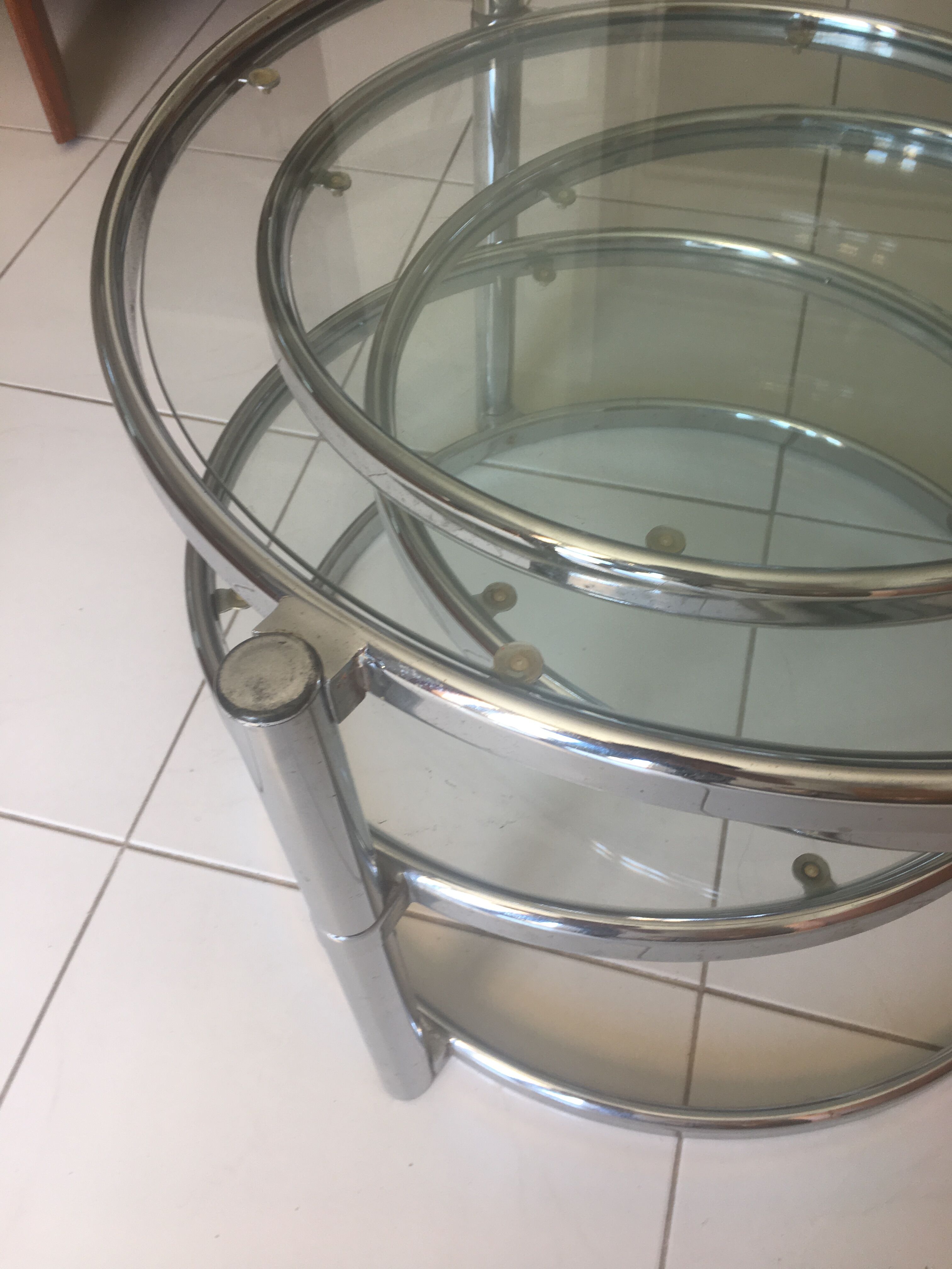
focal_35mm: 29
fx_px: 1063
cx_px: 476
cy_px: 634
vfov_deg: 61.7
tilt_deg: -53.9
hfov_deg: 48.2
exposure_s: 1/50
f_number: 2.2
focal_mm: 4.15
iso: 25
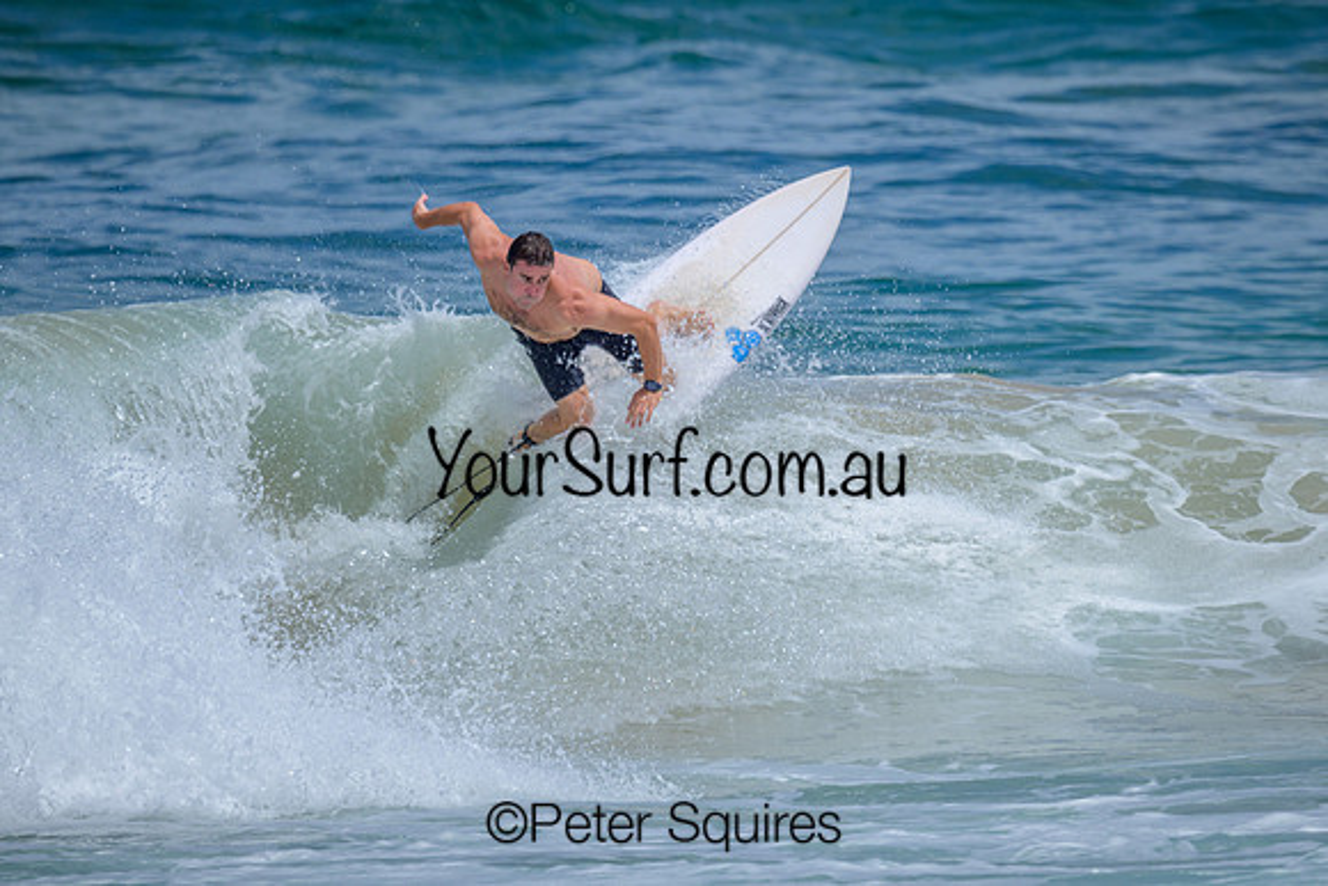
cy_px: 438
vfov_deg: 1.3
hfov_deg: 1.9
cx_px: 758
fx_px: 40414
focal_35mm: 1095
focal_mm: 800
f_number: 6.3
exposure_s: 1/2500
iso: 180
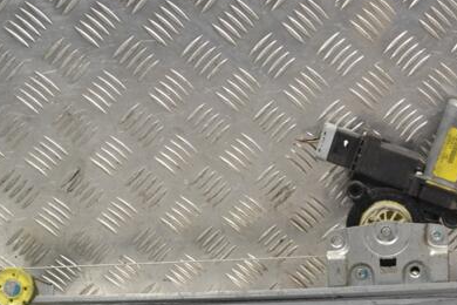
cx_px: 320
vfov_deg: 16.8
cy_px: 217
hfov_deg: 24.9
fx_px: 1025
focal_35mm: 81
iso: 3200
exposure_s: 1/250
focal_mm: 35
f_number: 8
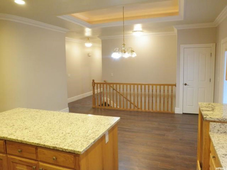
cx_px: 114
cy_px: 85
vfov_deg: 49.7
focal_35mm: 28
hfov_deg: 63.4
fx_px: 184
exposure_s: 1/20
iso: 200
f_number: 3.5
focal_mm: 5
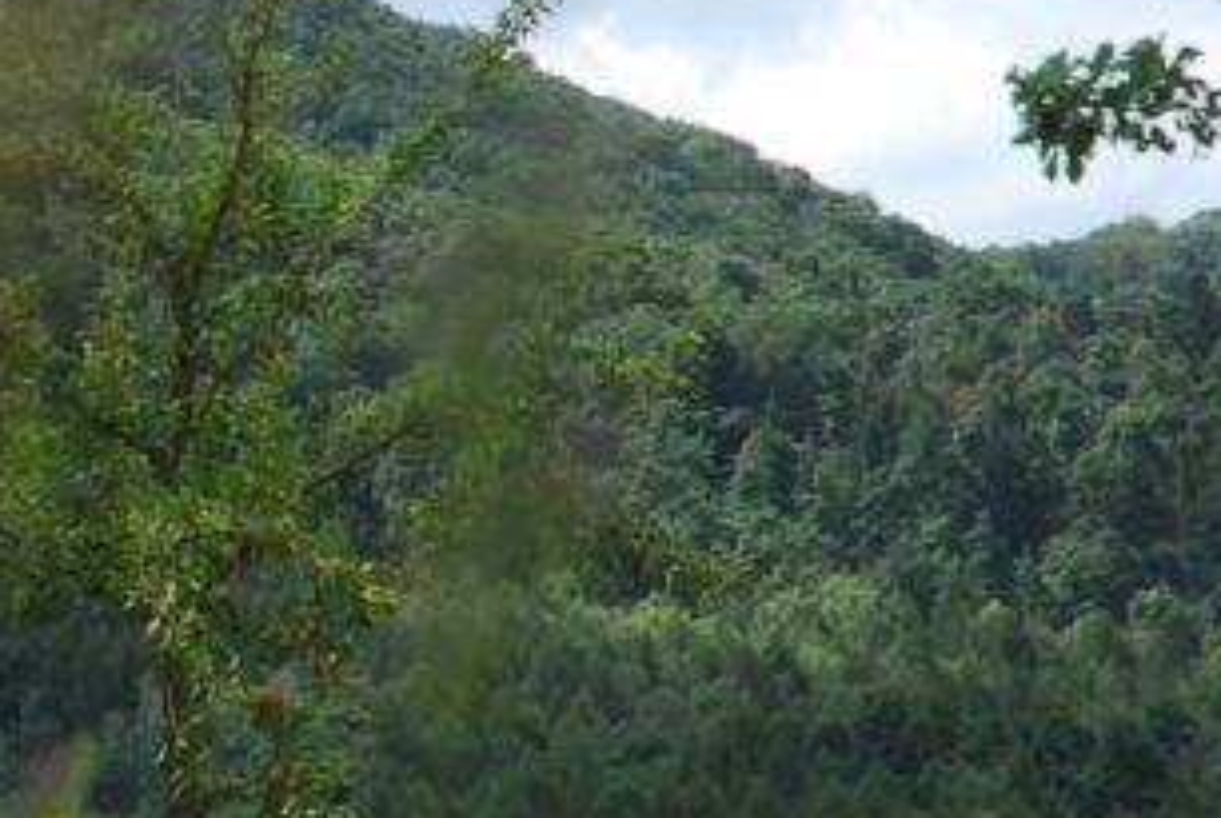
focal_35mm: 351
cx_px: -583
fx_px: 11922
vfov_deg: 3.9
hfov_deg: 5.8
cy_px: 158
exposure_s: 1/180
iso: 100
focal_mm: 70
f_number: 7.1
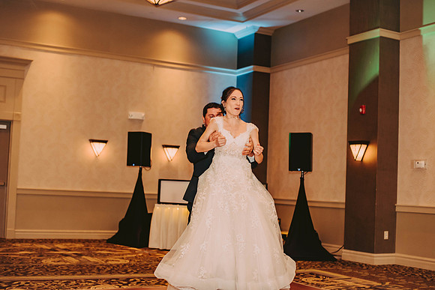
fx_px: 604
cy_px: 145
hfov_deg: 39.6
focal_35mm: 50
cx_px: 218
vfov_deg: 27.0
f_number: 2.5
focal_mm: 50
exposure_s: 1/125
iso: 800
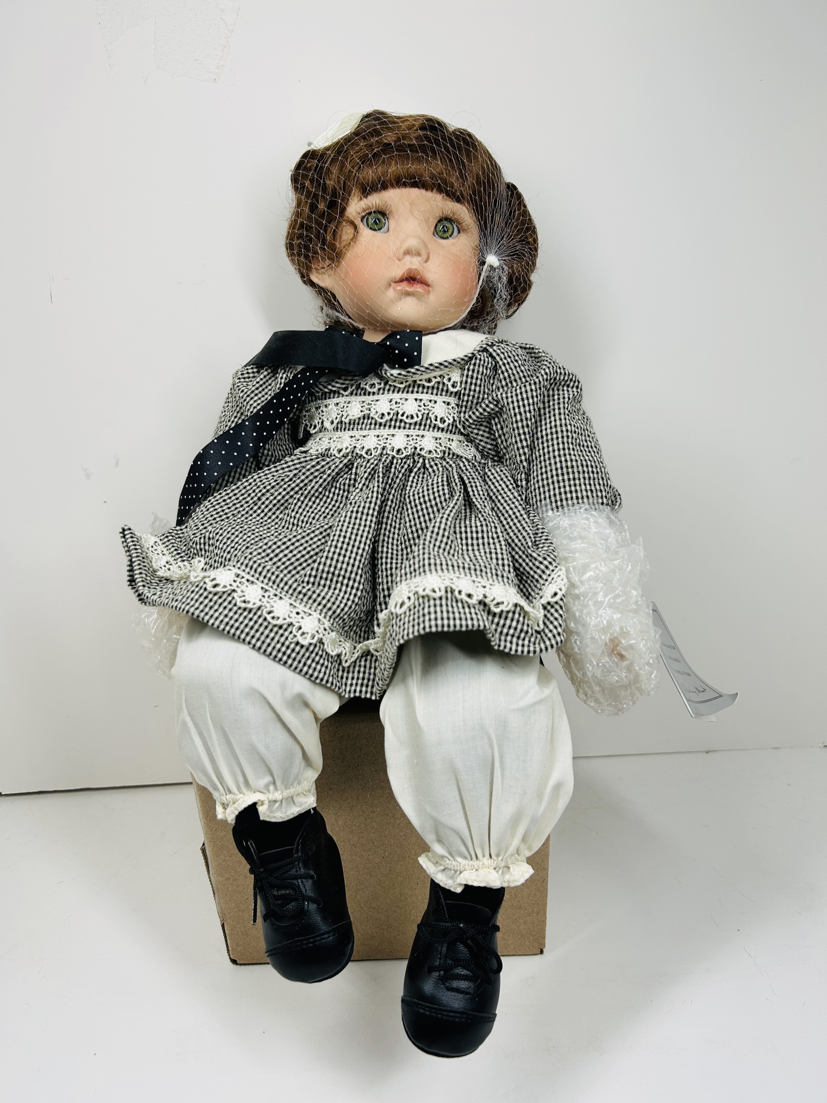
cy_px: 552
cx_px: 414
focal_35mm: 26
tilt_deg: -20.7
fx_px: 828
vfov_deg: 67.3
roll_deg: +1.9
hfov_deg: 53.1
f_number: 1.5
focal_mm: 5.7
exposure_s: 1/743
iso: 50
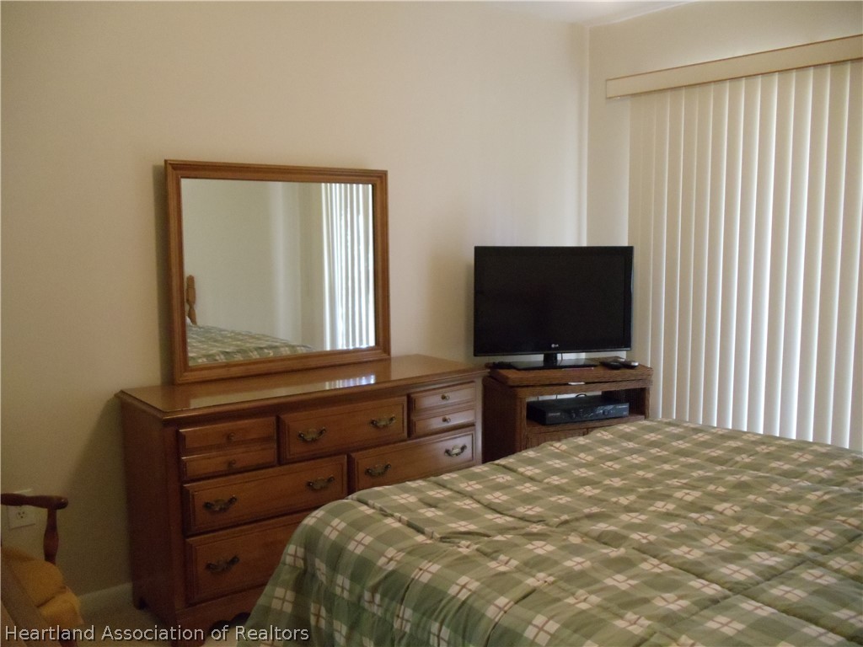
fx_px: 1097
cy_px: 324
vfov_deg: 32.9
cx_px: 432
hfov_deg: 42.9
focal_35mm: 44
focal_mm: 6
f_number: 3.5
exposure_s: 1/15
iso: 800
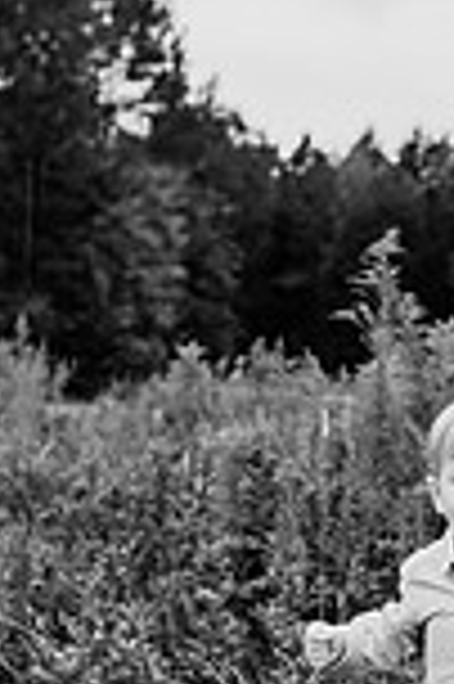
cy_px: 320
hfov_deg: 18.7
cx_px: 441
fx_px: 1346
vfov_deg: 28.5
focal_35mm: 71
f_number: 2.2
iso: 125
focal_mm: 24
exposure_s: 1/800
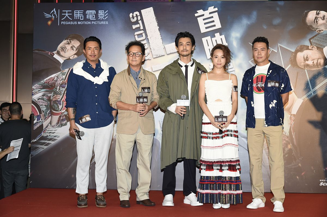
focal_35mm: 58
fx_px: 527
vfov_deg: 23.4
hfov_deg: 34.5
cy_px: 108
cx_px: 164
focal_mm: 58
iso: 1600
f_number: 6.3
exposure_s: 1/200
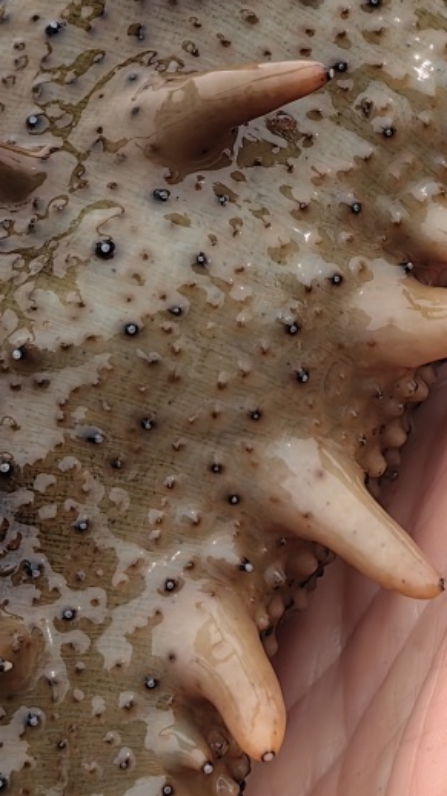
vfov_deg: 23.0
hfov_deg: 13.1
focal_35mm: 92
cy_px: 205
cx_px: 349
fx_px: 1940
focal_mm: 5.75
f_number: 2
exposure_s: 1/900
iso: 50
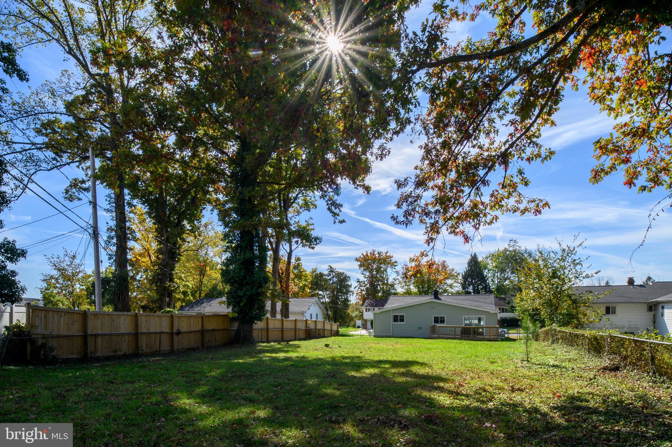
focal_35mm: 19
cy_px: 224
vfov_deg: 64.5
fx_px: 355
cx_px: 336
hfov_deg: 86.9
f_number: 22
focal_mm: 19
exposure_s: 1/320
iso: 320
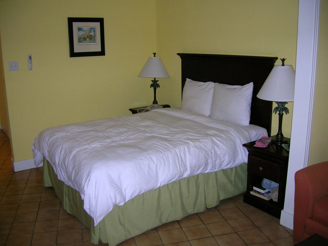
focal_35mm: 34
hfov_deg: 54.0
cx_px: 164
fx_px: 322
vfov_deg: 41.7
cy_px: 123
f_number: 2.9
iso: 81
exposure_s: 1/60.1
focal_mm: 5.7
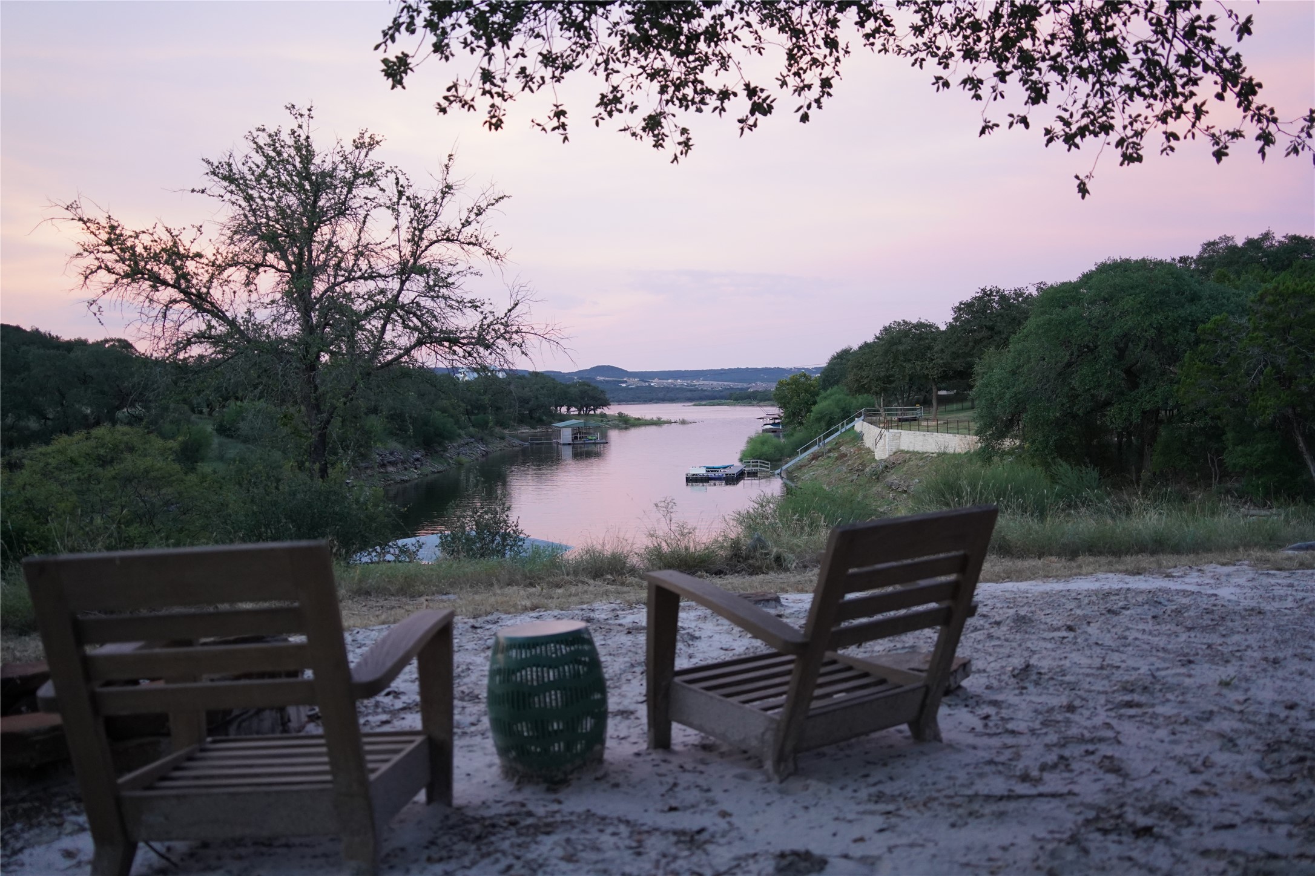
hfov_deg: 61.9
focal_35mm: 30
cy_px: 438
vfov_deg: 43.6
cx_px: 658
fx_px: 1096
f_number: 2.8
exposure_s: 1/160
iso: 2000
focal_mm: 30
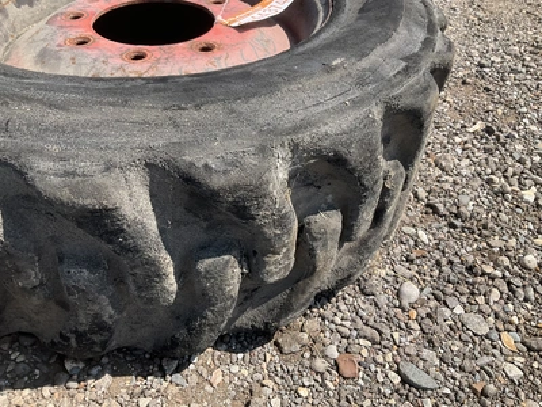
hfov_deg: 61.7
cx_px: 271
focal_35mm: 29
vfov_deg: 48.2
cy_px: 204
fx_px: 454
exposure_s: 1/816
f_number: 1.8
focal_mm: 3
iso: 25
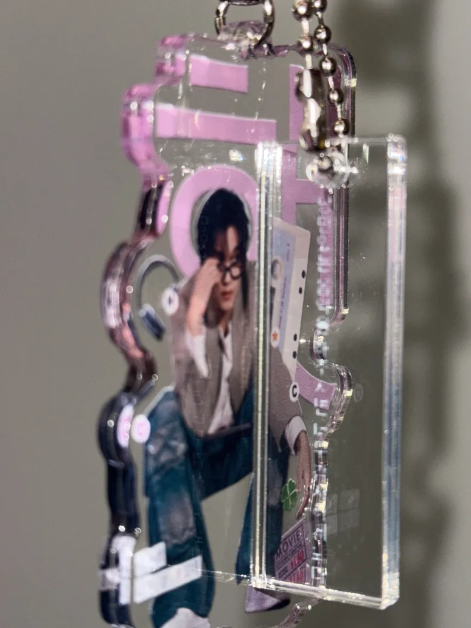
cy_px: 287
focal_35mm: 67
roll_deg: +0.1
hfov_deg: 21.9
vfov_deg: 29.0
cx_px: 288
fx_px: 1216
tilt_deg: -1.6
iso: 50
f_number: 1.78
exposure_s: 1/54
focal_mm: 6.76
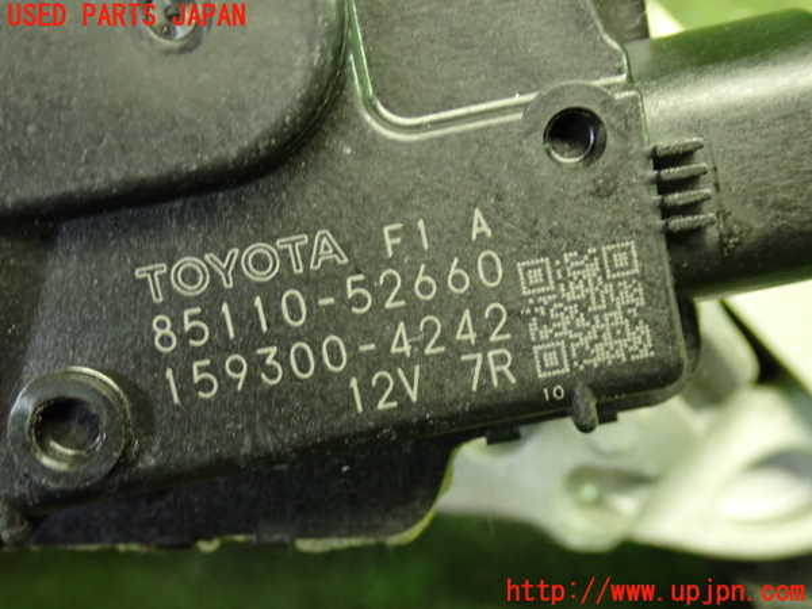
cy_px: 304
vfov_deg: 29.1
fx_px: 1173
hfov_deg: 38.2
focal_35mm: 50
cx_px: 406
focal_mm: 9.01
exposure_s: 1/20
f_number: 3.2
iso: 800
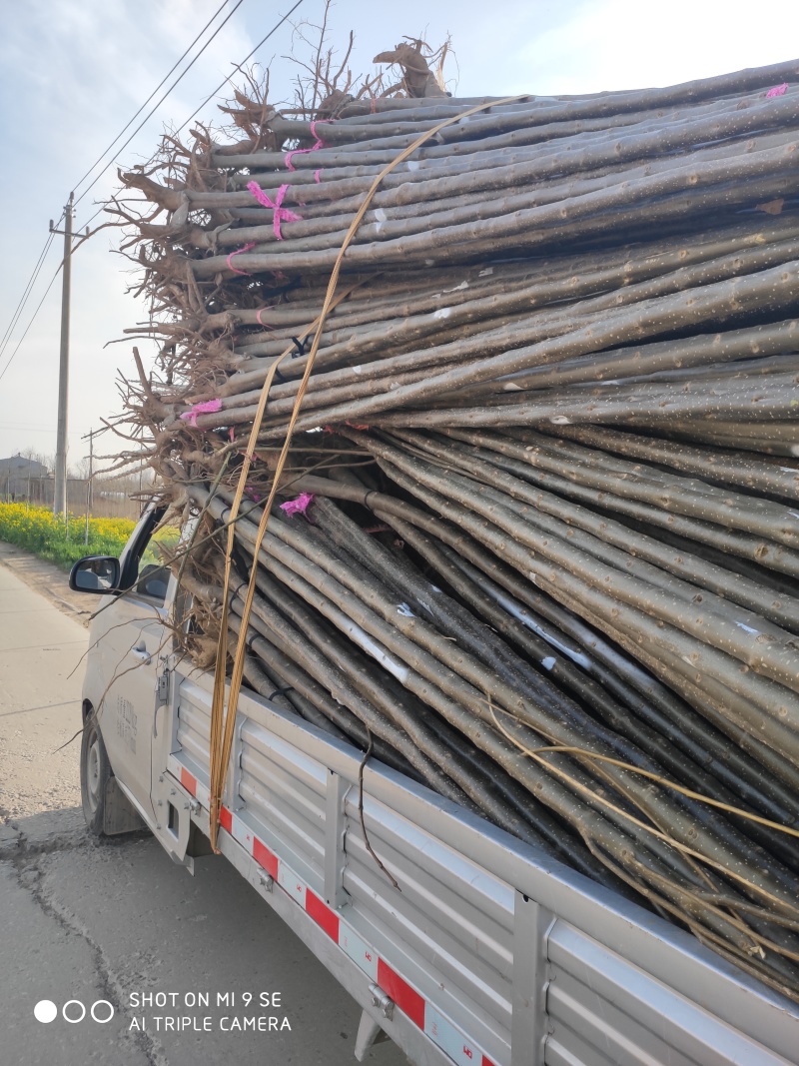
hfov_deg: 53.1
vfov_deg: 67.3
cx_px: 400
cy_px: 533
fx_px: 800
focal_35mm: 26
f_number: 1.75
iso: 112
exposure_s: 1/1501
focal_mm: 4.77
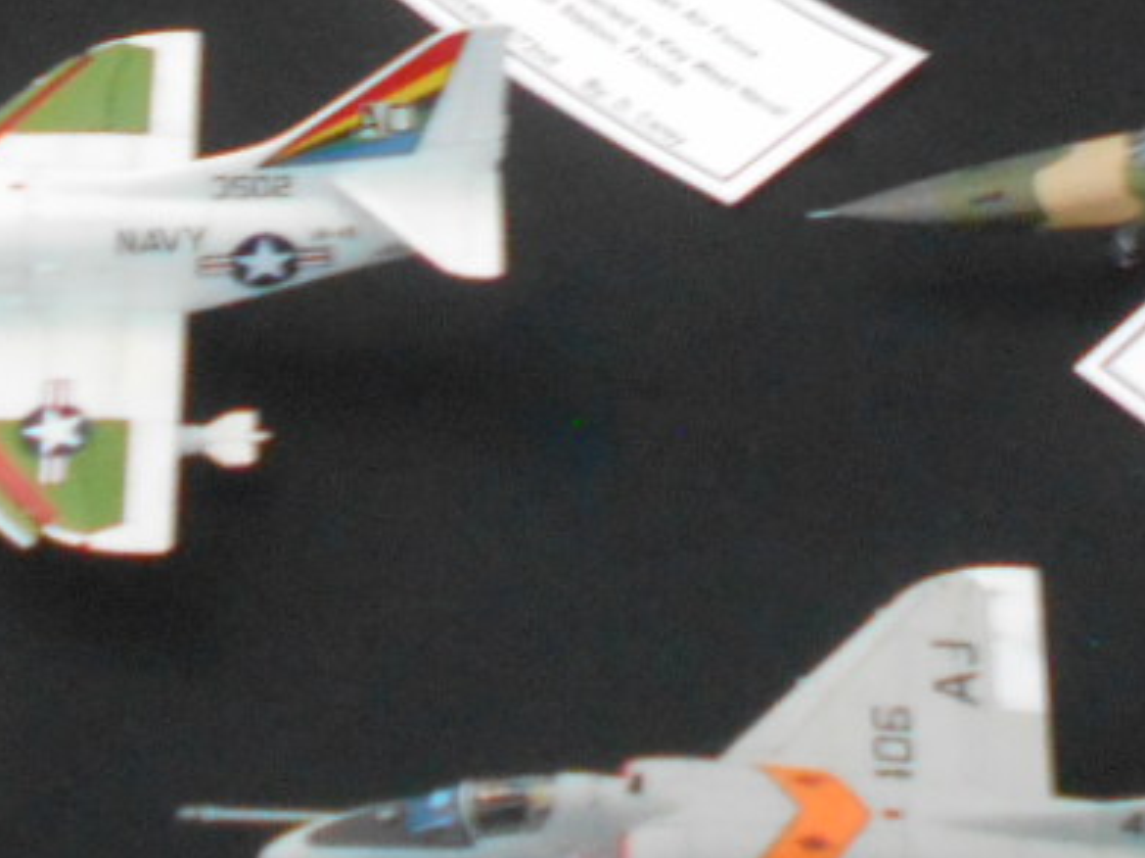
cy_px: -661
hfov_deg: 17.1
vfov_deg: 11.9
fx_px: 3802
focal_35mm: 115
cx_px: 687
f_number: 3.4
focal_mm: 5.1
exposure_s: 1/13
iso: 400
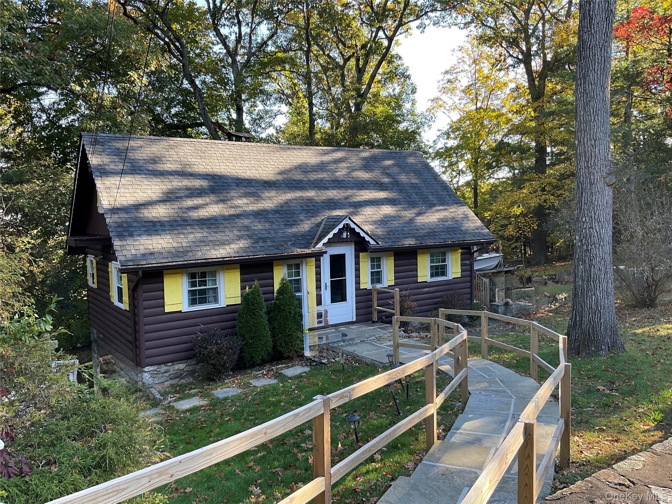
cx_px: 336
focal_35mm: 29
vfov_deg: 48.2
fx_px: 563
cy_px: 252
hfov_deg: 61.7
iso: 25
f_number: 1.8
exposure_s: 1/122
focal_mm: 3
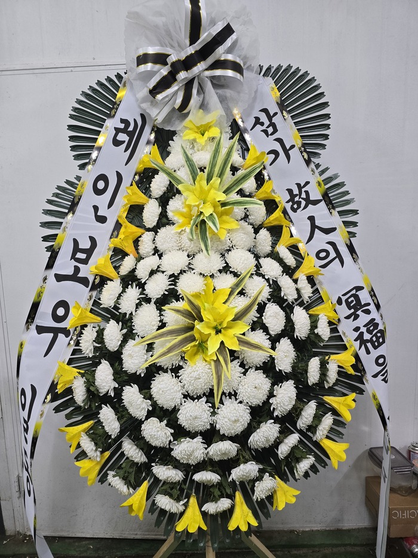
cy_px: 279
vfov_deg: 73.9
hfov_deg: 58.9
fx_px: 370
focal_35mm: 23
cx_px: 209
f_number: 1.7
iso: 250
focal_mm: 6.3
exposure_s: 1/120
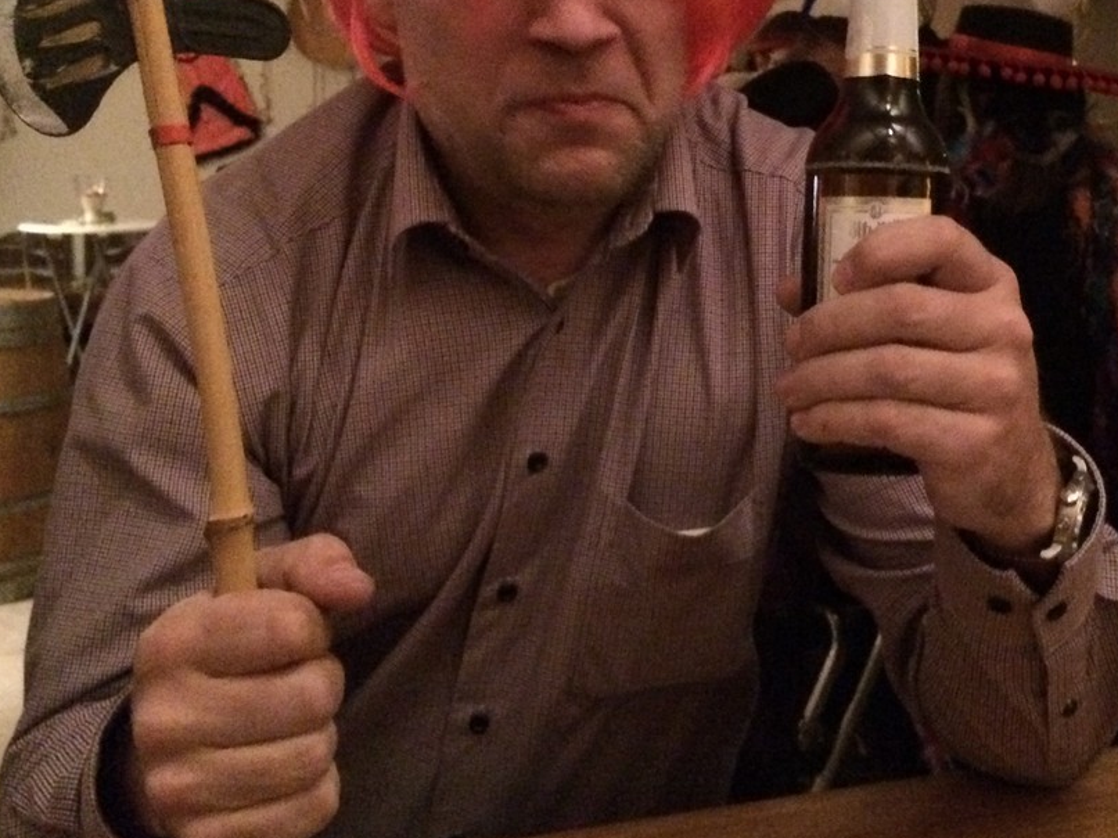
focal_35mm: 46
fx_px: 1485
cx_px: 762
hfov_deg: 40.6
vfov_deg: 31.2
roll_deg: +0.6
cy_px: 249
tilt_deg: -4.0
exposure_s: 1/17
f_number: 2.2
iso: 2000
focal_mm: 4.15
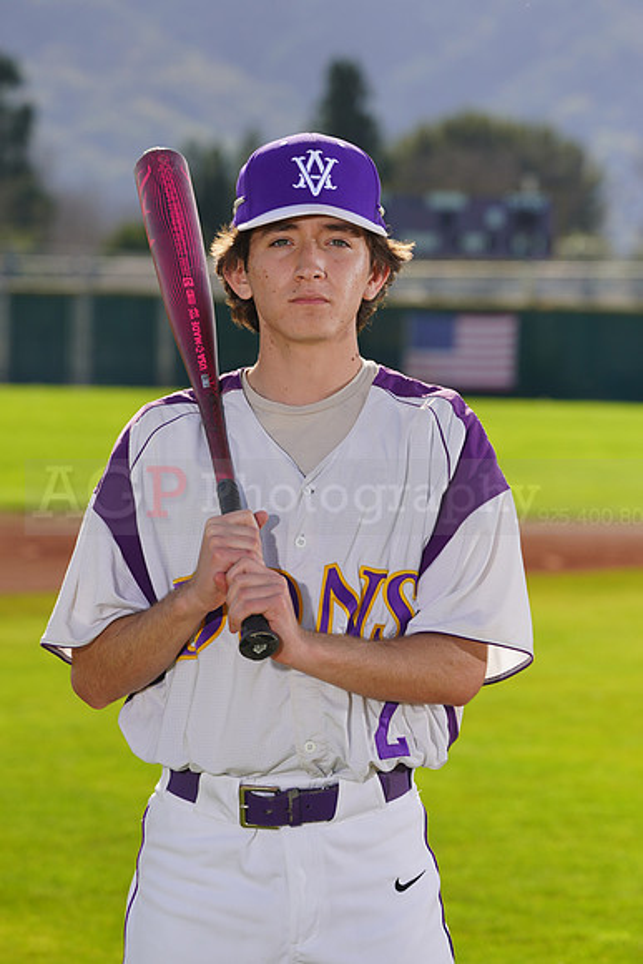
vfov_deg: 10.5
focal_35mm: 196
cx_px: 322
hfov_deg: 7.0
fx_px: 5248
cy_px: 482
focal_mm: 196
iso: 100
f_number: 9
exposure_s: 1/250
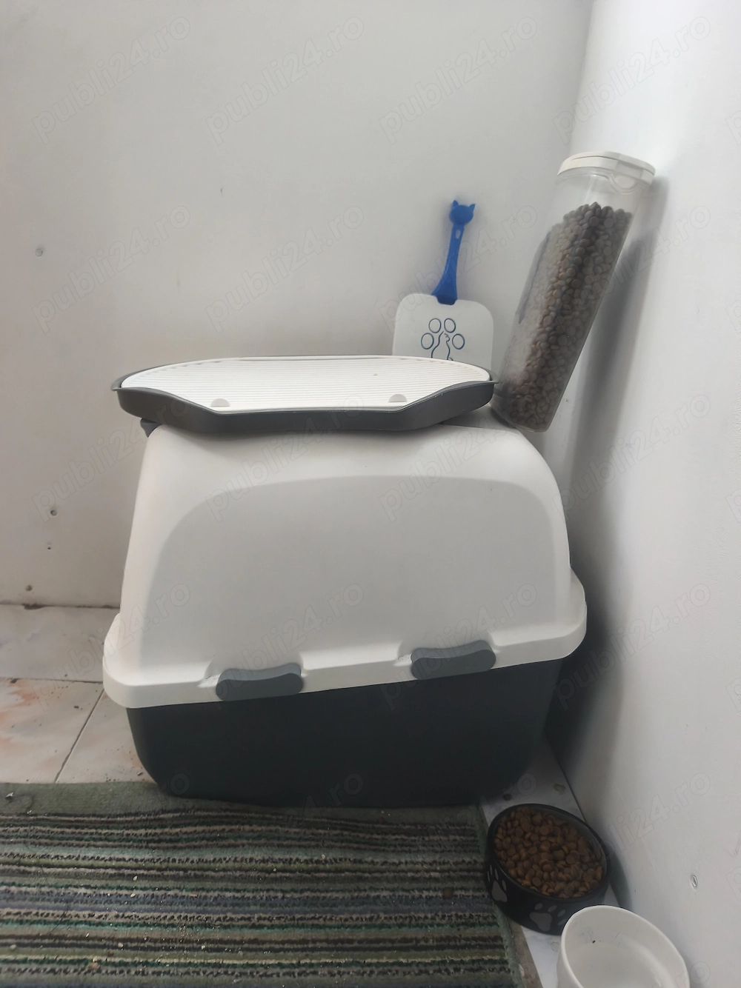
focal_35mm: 23
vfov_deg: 73.9
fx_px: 657
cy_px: 494
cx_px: 370
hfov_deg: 58.9
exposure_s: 1/50
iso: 500
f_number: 1.65
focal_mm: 6.18
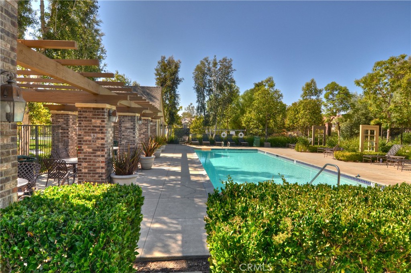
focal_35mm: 18
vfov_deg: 67.2
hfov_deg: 90.1
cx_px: 206
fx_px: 205
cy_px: 136
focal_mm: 12
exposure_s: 1/400
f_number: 8
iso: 200
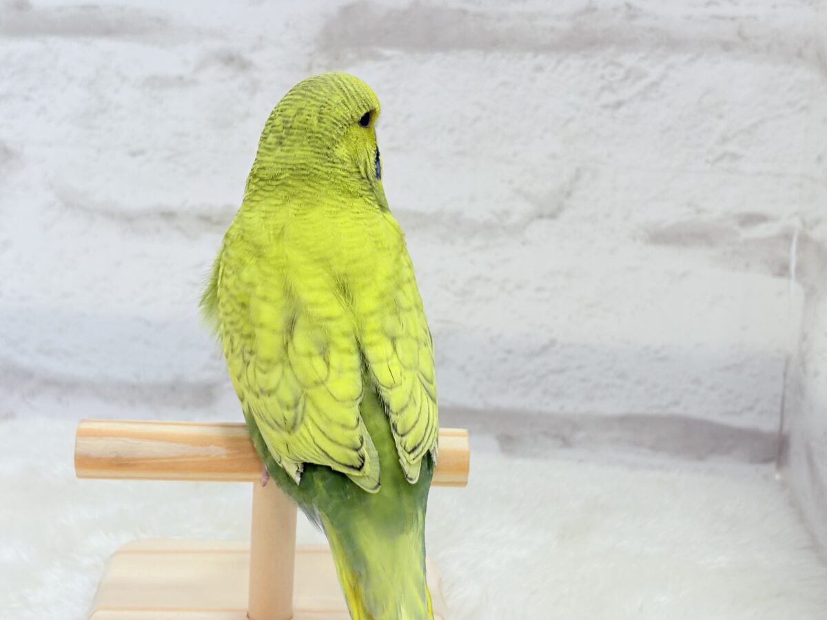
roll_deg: -0.6
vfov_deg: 28.0
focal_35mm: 52
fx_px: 1242
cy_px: 310
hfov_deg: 36.8
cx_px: 414
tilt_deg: -11.7
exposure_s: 1/100
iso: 64
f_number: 1.6
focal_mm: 5.96
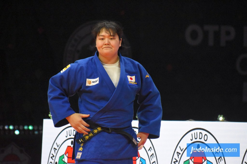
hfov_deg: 6.2
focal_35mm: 330
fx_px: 2264
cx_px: 124
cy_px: 82
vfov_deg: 4.2
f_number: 7.1
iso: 6400
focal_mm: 220
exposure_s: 1/640
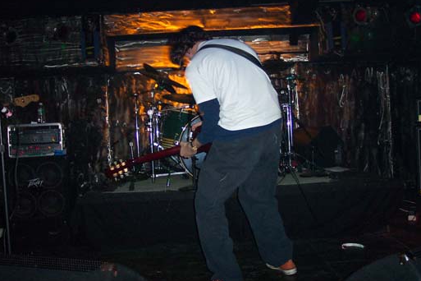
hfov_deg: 48.5
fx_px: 468
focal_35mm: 40
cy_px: 136
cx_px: 204
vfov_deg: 33.4
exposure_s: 1/30
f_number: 2.8
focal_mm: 8
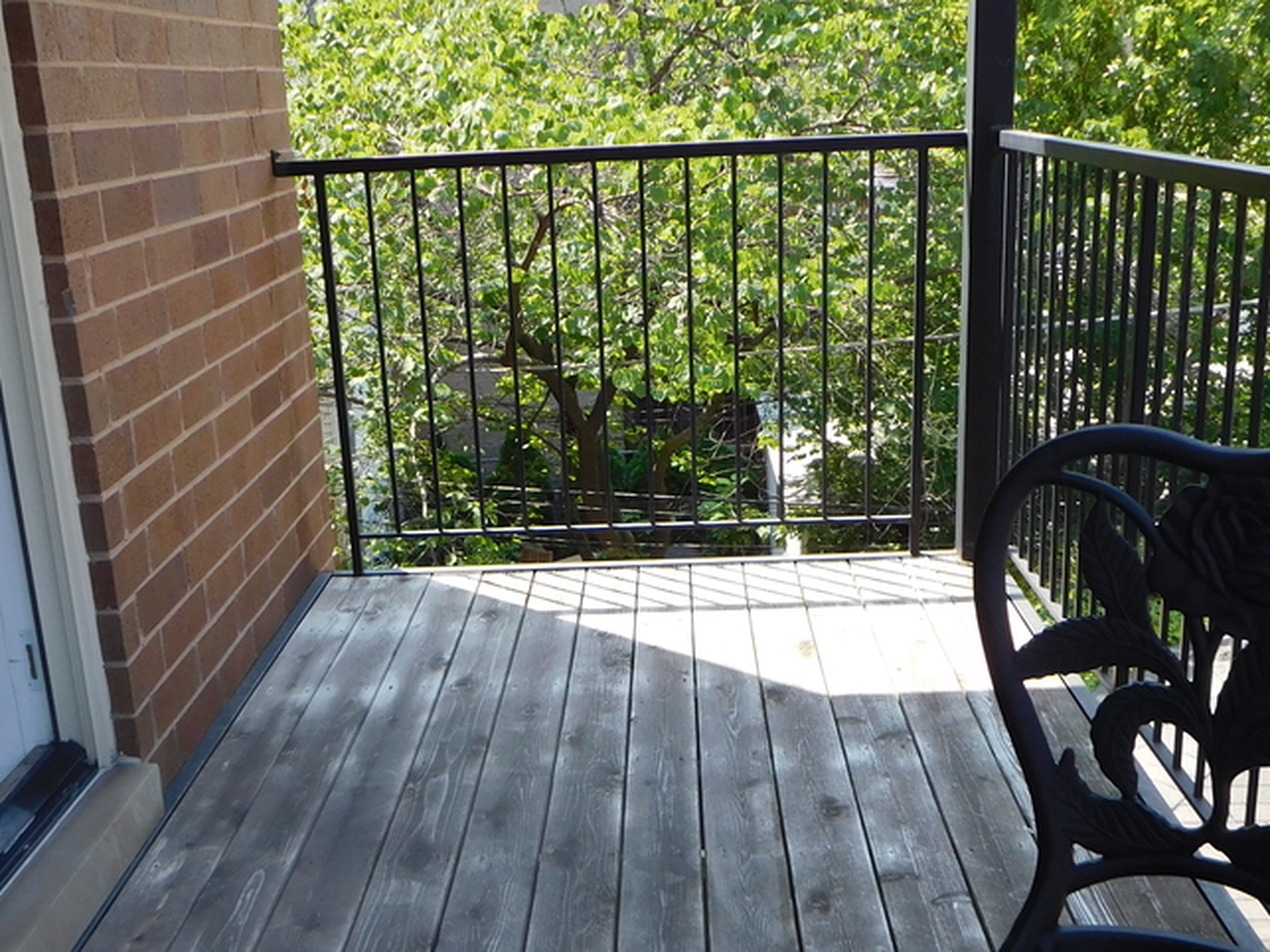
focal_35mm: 42
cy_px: 622
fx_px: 1541
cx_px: 608
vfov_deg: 34.1
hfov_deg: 44.8
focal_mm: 4.5
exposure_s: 1/320
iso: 125
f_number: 3.4
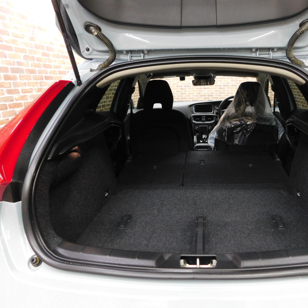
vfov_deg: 57.3
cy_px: 153
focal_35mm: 28
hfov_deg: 56.6
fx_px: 282
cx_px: 193
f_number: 3
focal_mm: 4
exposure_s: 1/20
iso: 400
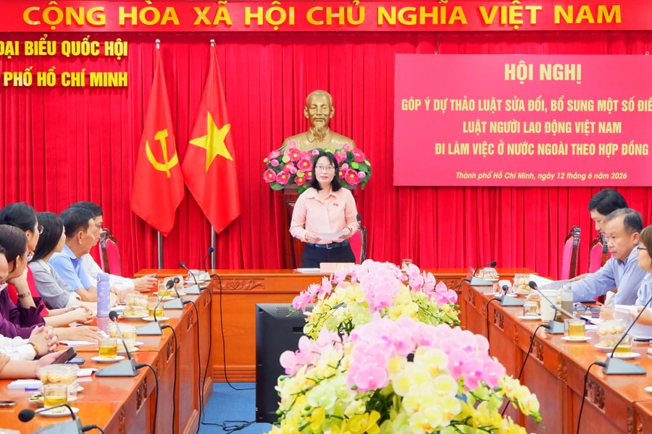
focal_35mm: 62
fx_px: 1123
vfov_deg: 21.9
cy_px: 217
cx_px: 326
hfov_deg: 32.4
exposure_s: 1/58
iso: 3200
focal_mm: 41.1
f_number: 4
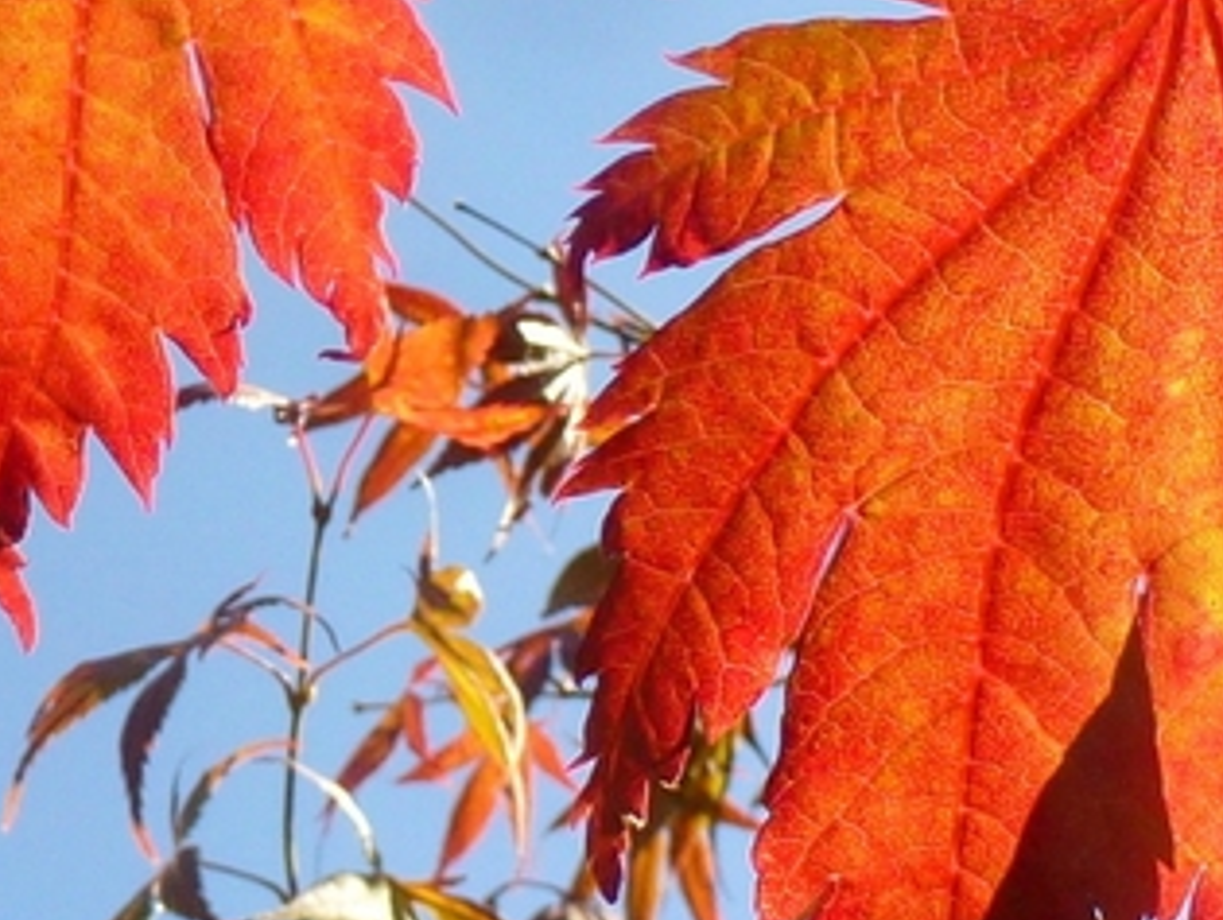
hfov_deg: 24.2
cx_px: 82
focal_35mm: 78
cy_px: -188
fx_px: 2759
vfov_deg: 18.0
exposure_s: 1/640
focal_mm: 4.3
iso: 100
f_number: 3.3
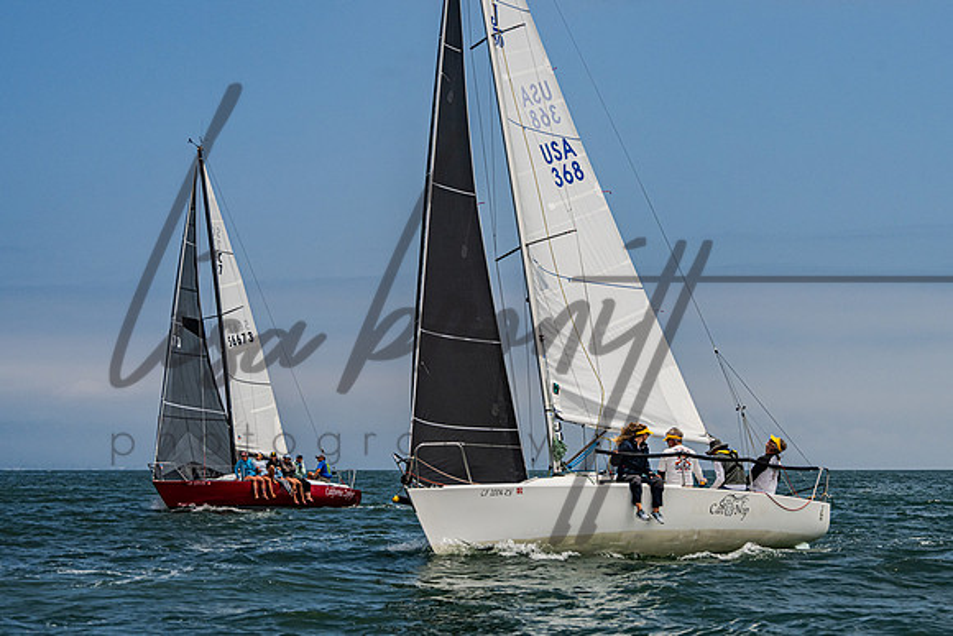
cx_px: 578
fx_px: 2757
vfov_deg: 13.2
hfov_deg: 19.6
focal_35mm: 104
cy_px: 310
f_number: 8
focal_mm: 79
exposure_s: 1/4000
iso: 500
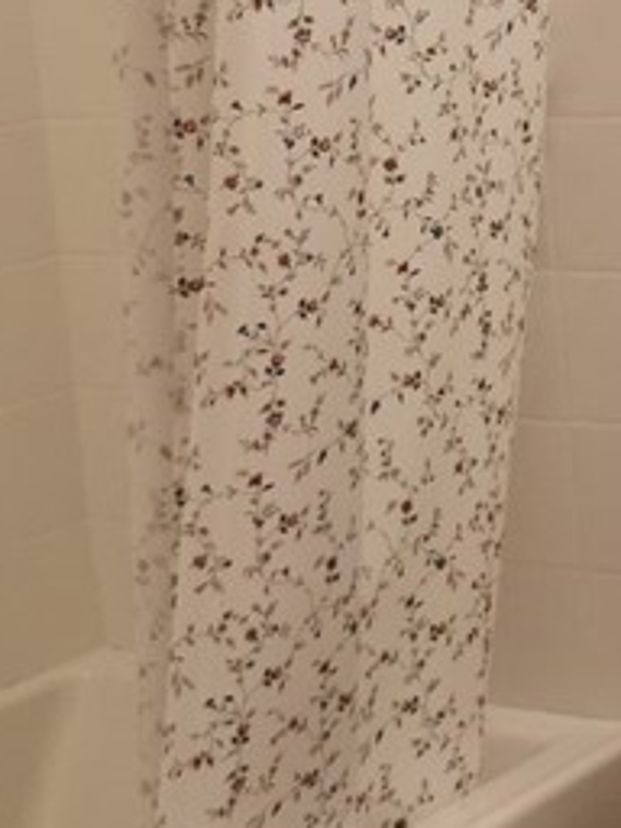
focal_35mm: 108
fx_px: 2583
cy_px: 171
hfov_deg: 13.1
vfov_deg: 18.1
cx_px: 857
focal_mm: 5.56
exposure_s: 1/60
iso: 160
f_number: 1.6
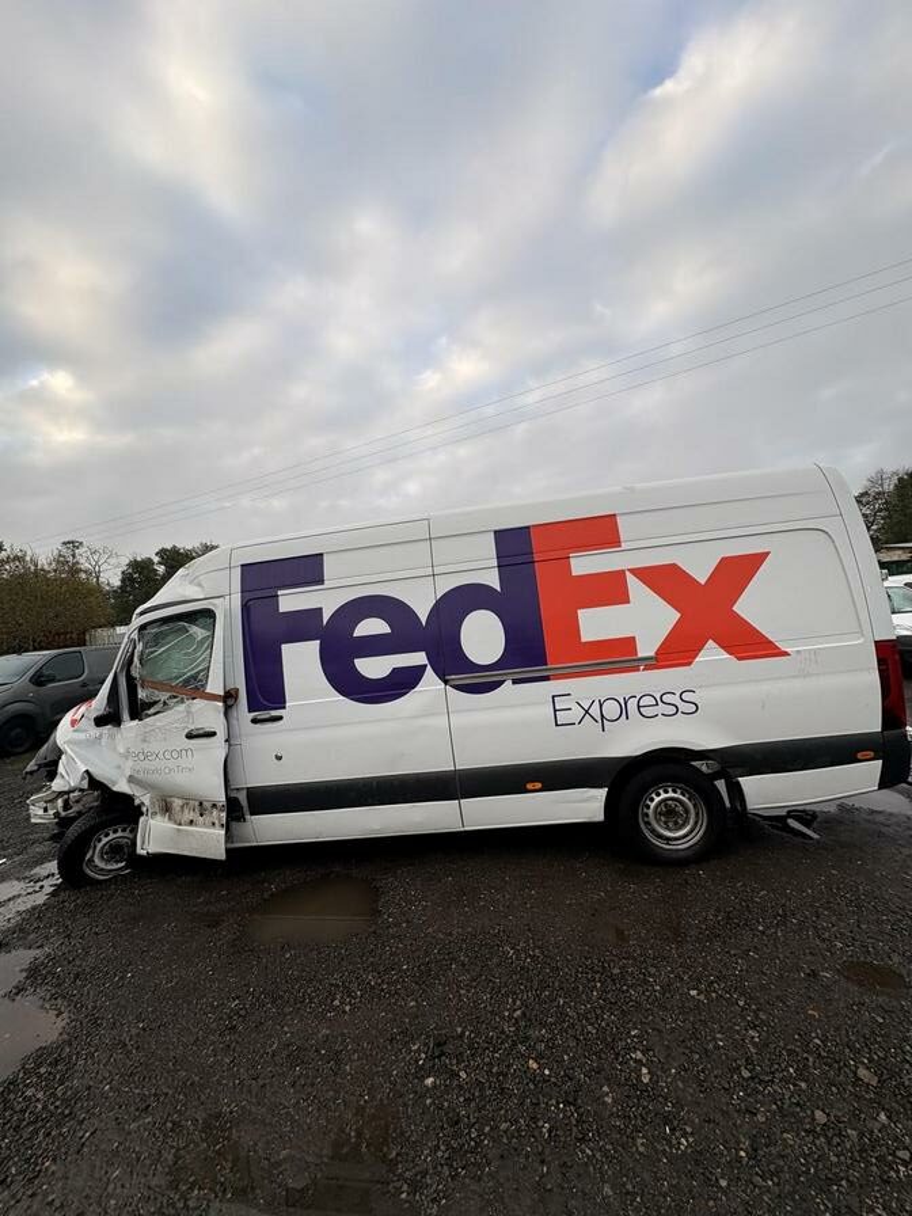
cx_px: 456
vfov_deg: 102.1
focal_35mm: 14
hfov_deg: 85.7
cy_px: 608
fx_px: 492
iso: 40
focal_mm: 2.22
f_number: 2.2
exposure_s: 1/253
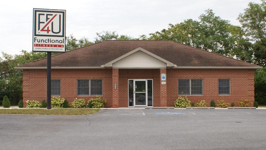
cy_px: 87
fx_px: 289
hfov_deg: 49.3
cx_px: 148
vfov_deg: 29.0
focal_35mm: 41
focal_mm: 20
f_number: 10
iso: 100
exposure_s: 1/80
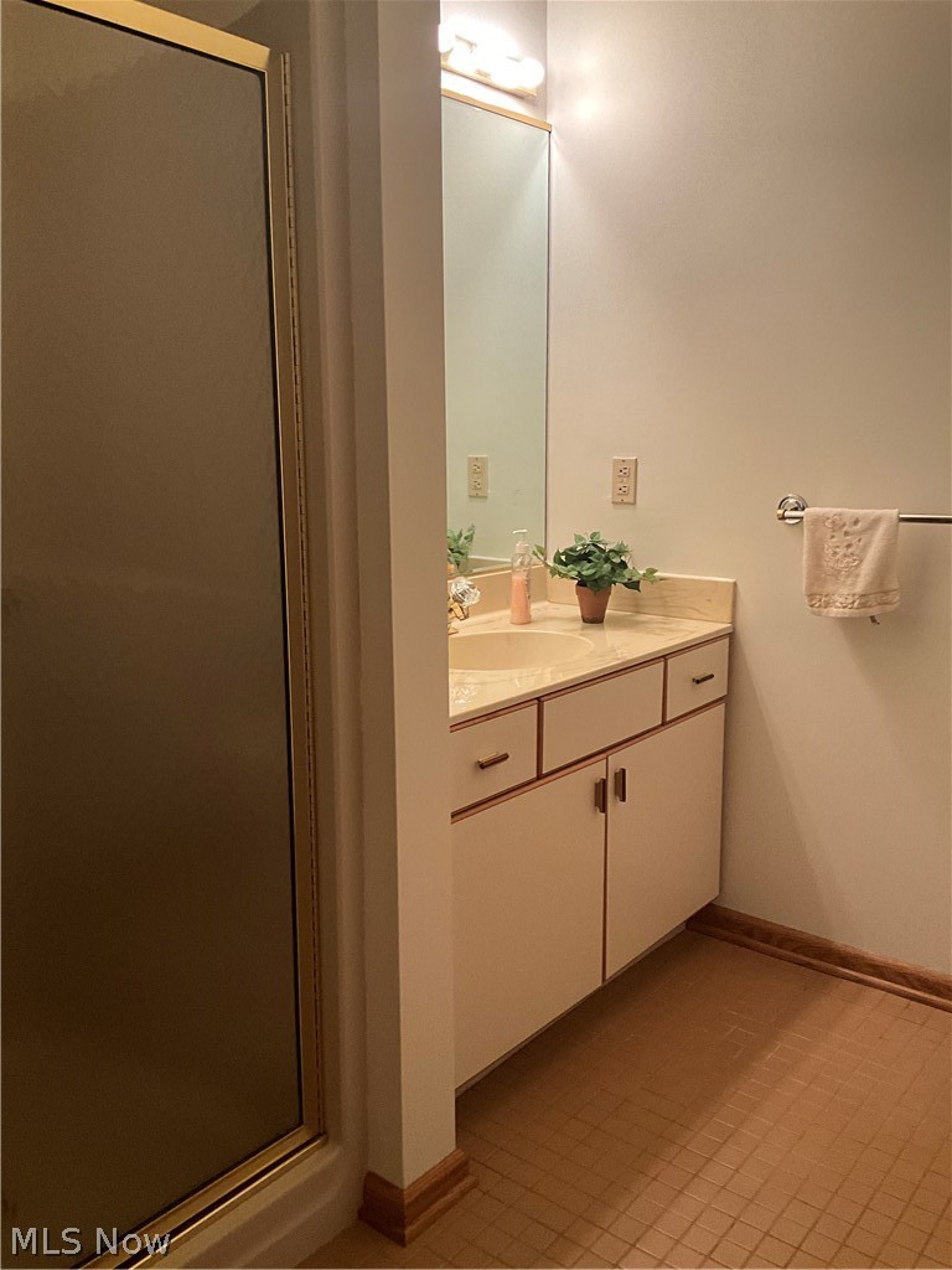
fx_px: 1063
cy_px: 635
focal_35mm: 29
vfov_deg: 61.7
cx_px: 476
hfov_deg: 48.2
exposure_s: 1/60
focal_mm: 3
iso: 125
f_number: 1.8
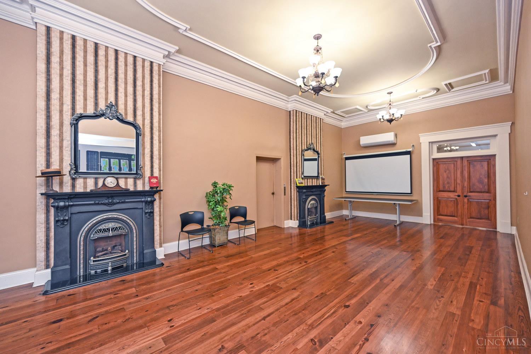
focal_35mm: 14
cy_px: 177
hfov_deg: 104.3
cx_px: 266
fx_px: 206
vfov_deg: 81.2
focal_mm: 14
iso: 640
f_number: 4
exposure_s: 1/60
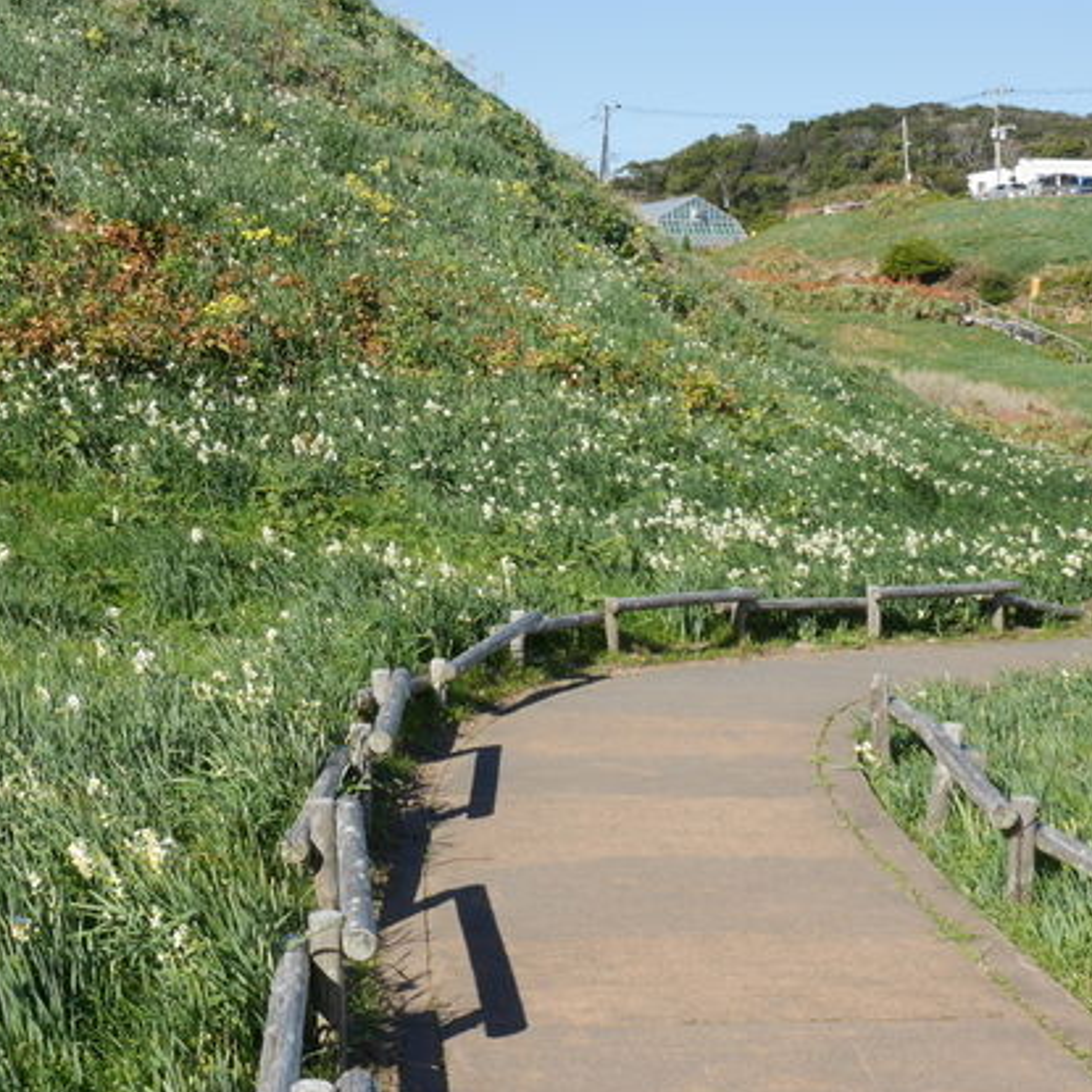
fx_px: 2106
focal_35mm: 59
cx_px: 157
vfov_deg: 28.8
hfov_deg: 28.2
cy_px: 350
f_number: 8
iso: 200
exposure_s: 1/400
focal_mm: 17
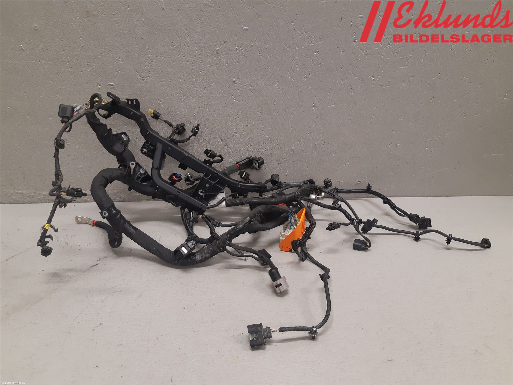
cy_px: 192
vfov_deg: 53.1
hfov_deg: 67.3
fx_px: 385
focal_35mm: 26
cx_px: 256
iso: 160
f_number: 1.7
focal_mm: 3.93
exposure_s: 1/50
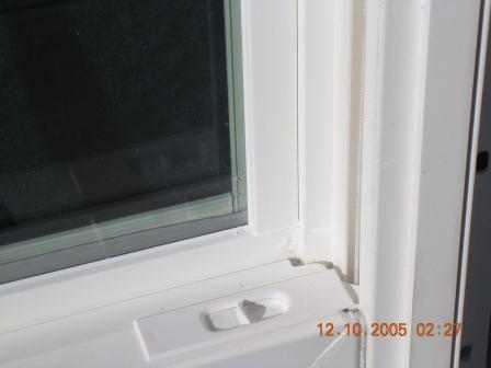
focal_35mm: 115
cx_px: 246
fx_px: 1631
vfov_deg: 12.9
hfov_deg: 17.1
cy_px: 184
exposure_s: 1/1500
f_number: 4.9
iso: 50
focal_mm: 17.4
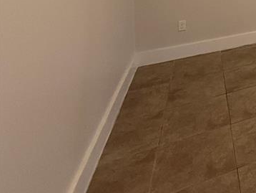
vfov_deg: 28.2
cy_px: -71
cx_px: 364
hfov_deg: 30.8
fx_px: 296
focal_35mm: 40
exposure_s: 1/60
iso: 400
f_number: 2.2
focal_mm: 2.22
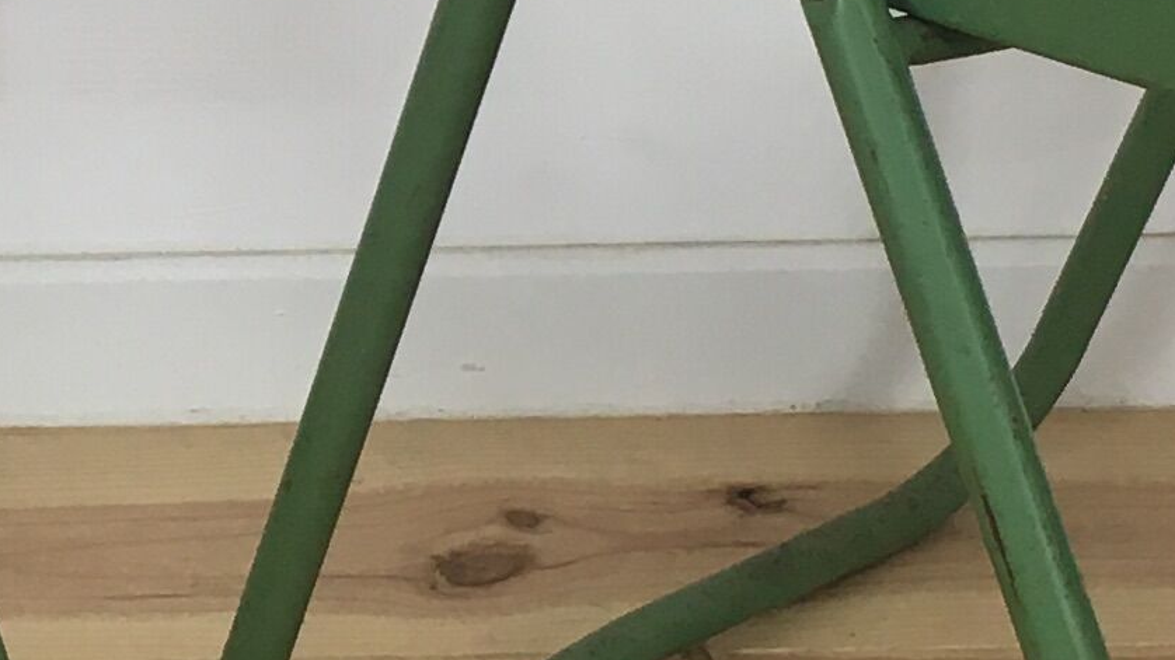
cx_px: 193
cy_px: 35
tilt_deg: -25.6
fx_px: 4735
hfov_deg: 14.1
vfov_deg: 7.9
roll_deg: +0.3
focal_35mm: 152
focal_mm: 4.15
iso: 25
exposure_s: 1/33
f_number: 2.2
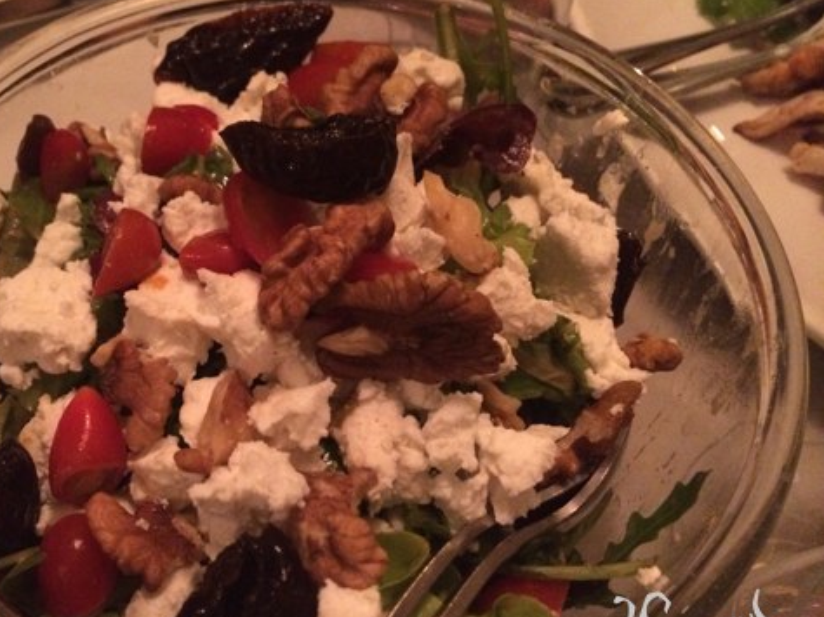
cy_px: 325
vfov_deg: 37.7
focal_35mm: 38
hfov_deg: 48.5
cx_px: 304
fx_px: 904
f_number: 2.2
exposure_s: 1/15
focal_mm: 4.12
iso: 640
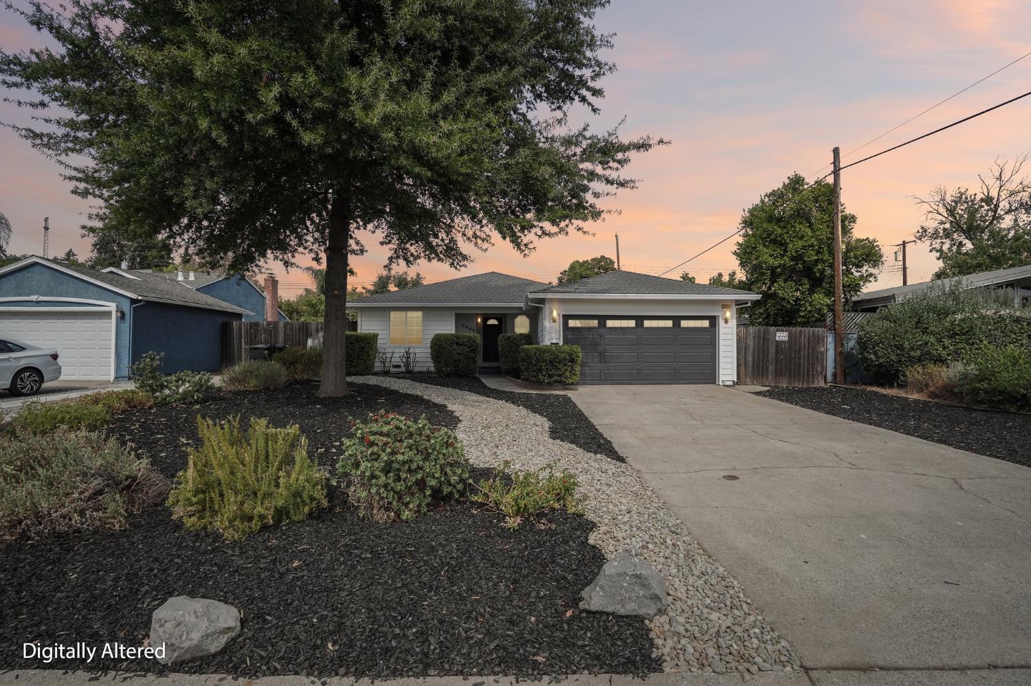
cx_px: 516
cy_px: 343
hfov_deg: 96.8
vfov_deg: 73.7
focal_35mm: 16
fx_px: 458
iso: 320
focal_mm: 16
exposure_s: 1/320
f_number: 8
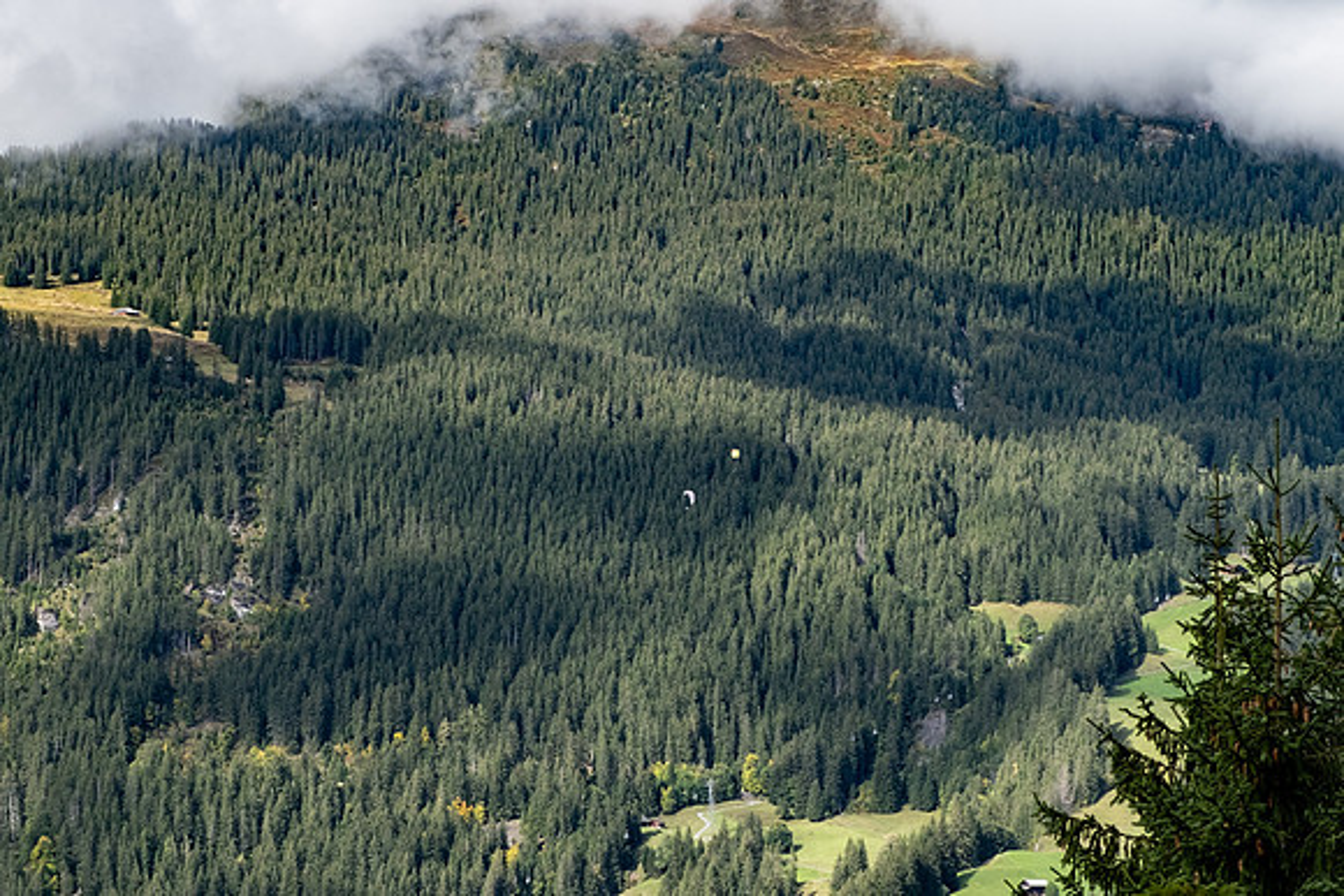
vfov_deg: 11.0
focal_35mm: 125
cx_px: 672
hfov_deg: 16.5
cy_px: 448
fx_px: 4649
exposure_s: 1/420
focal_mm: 55
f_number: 5
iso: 320
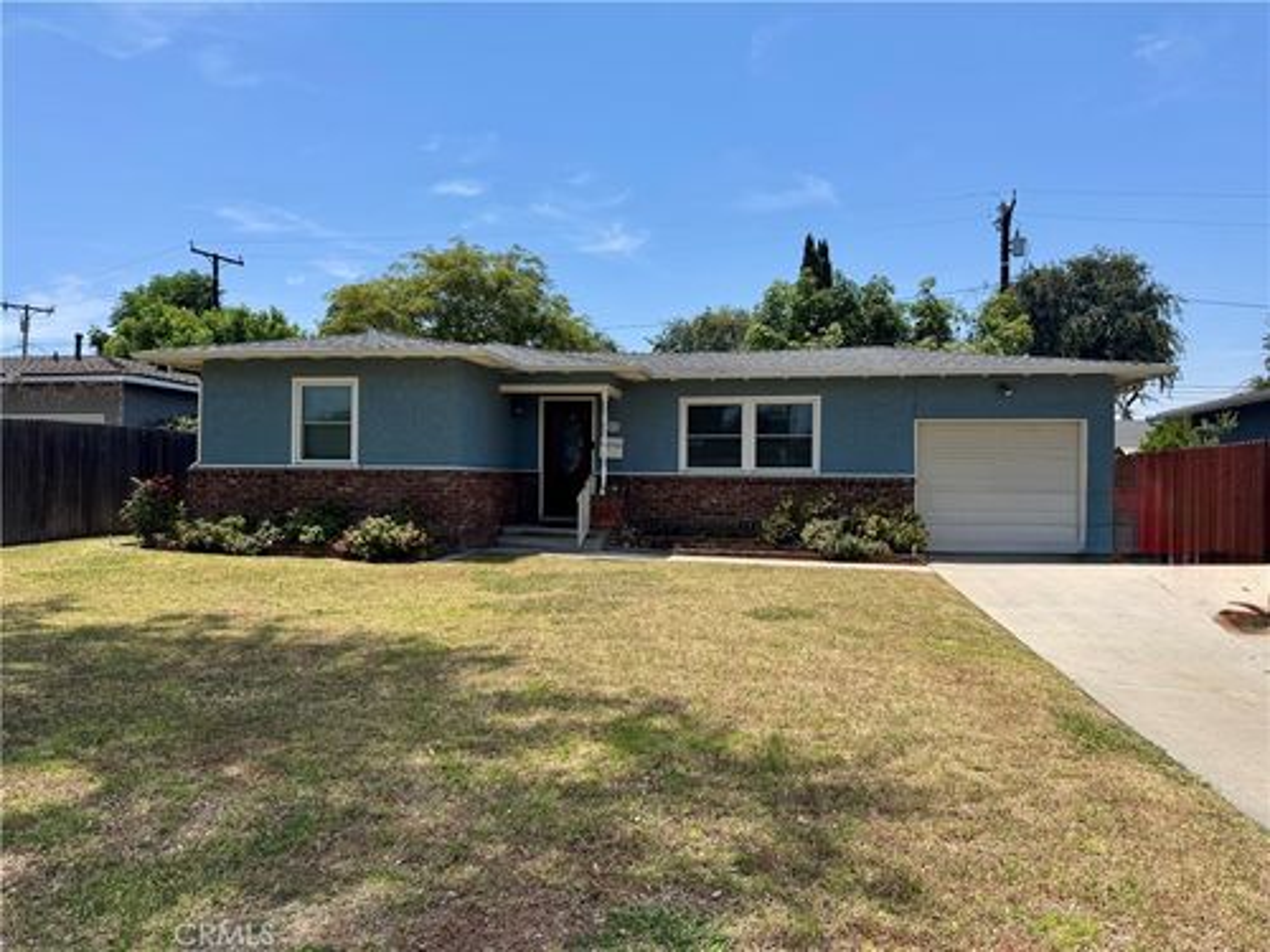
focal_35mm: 24
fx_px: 881
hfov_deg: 71.6
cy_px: 476
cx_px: 635
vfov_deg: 56.8
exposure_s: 1/3597
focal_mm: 6.76
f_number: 1.78
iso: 80
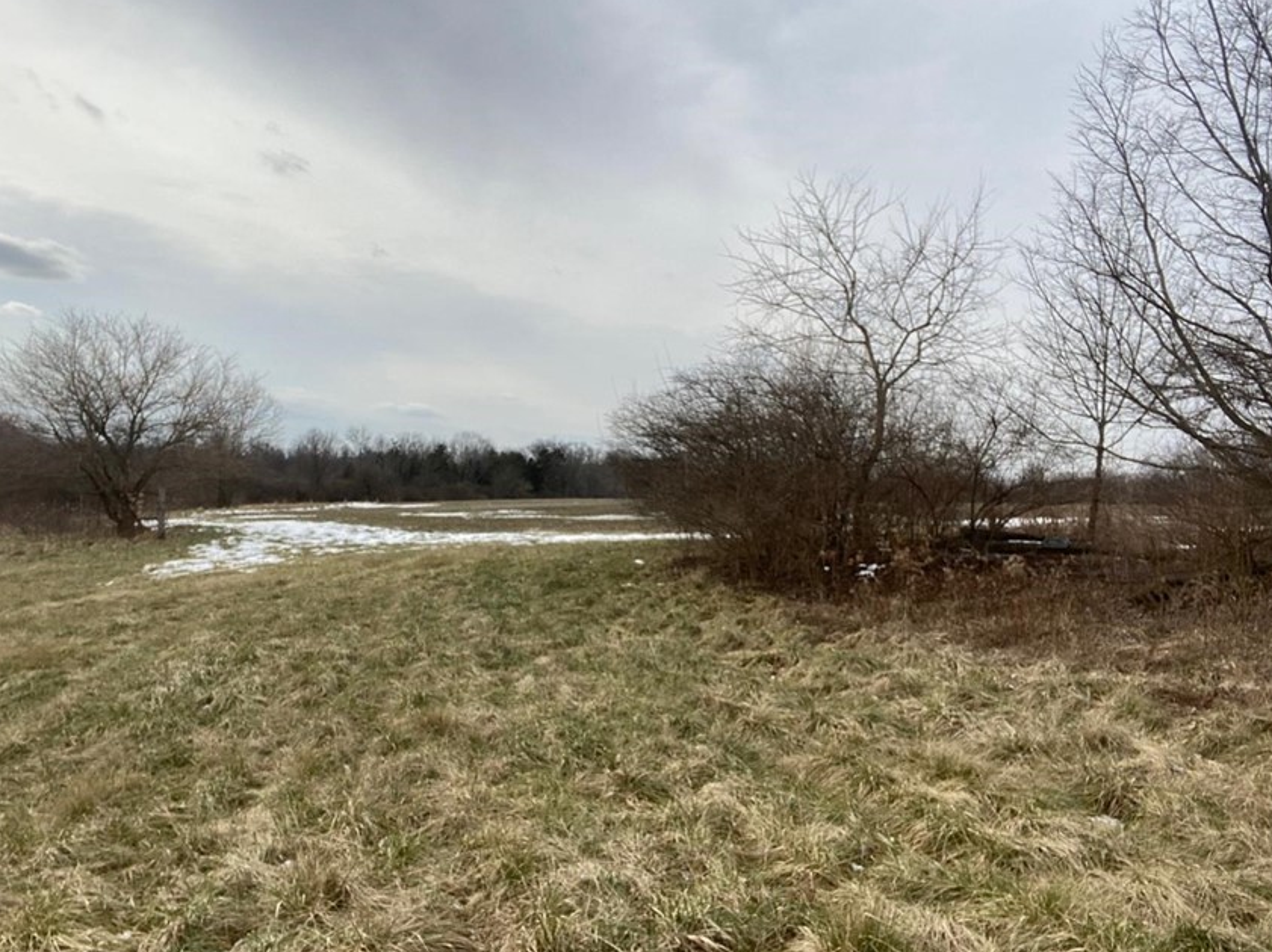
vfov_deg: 49.7
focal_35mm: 28
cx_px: 567
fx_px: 1028
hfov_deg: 63.3
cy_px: 501
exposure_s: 1/607
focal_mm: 2.71
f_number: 2.2
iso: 25
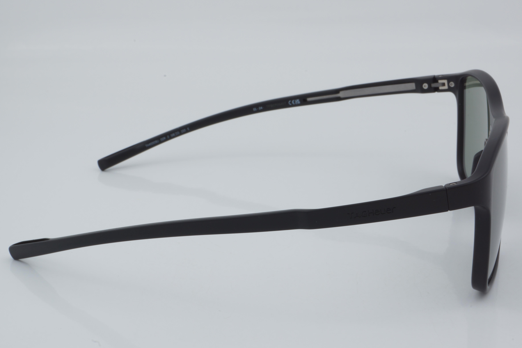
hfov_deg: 27.0
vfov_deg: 18.2
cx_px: 261
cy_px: 174
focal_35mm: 75
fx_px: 1087
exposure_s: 1/4
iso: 100
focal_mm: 50
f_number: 32
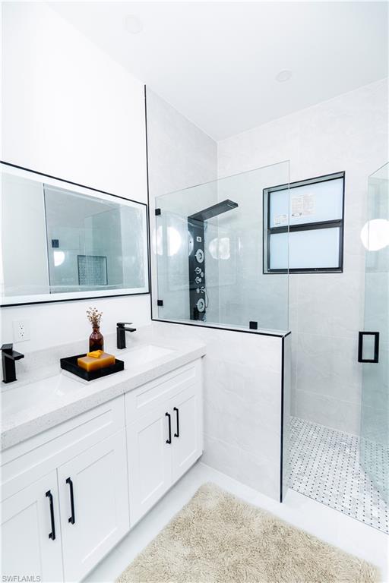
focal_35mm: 15
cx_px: 194
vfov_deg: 100.4
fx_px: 243
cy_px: 292
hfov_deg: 77.3
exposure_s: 1/250
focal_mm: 10
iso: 100
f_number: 4
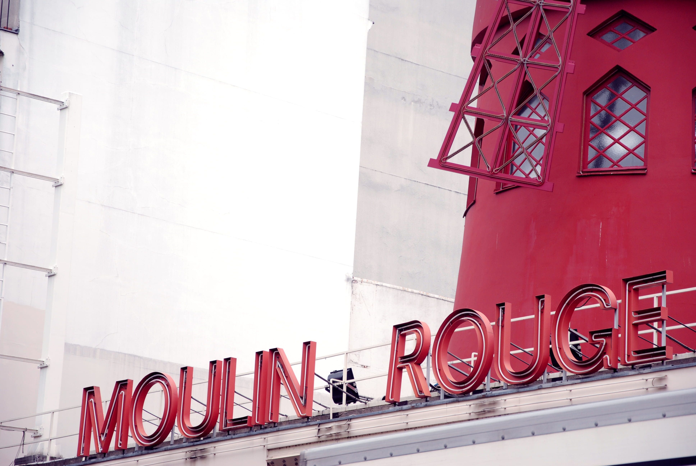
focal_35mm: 128
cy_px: 233
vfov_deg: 10.8
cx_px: 348
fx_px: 2468
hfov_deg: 16.1
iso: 250
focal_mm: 85
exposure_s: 1/320
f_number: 5.6
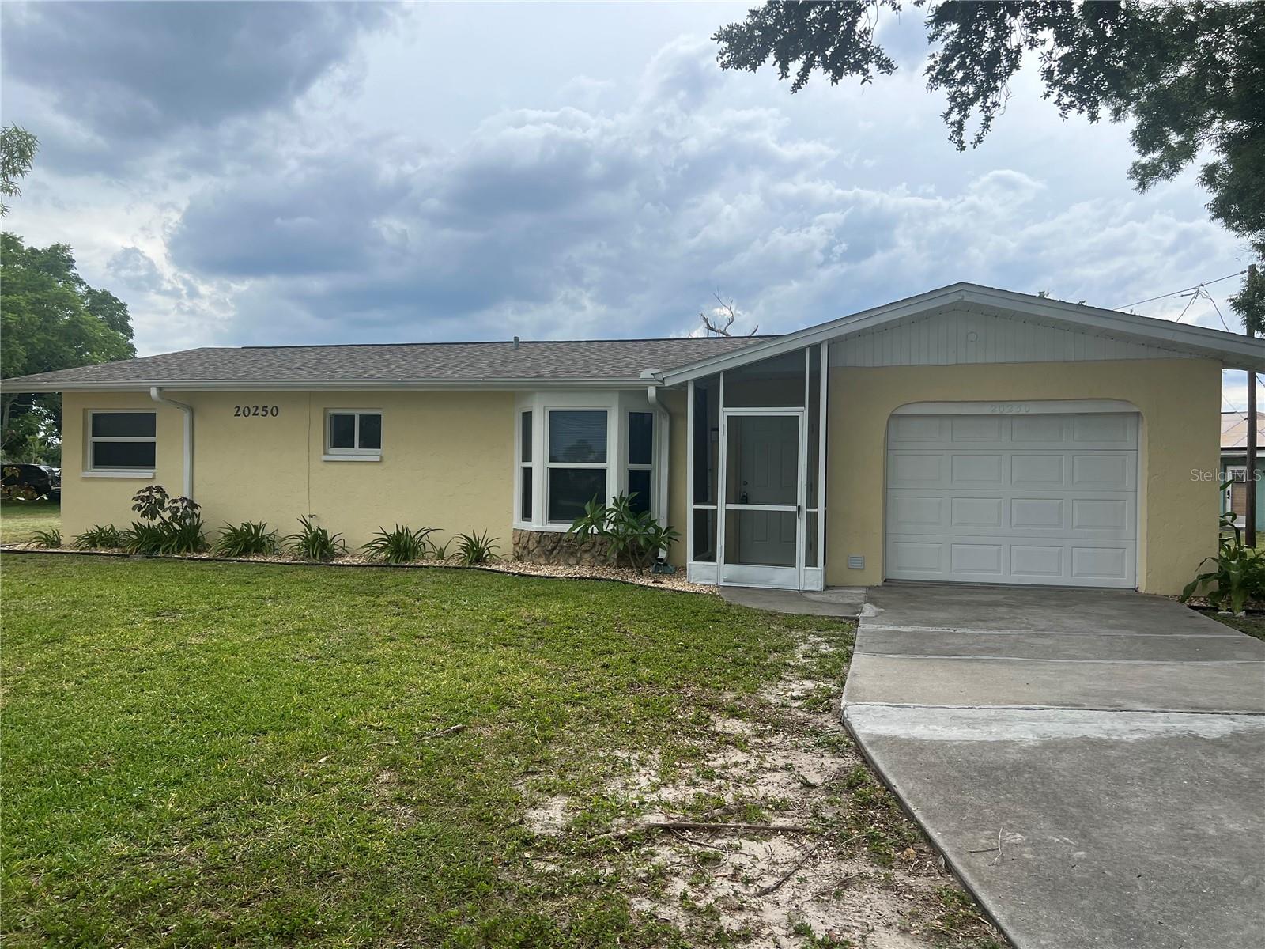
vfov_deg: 53.1
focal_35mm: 26
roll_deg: -0.4
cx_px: 632
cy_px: 474
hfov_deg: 67.3
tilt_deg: -0.7
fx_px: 950
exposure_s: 1/3257
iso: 50
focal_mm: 5.7
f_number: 1.5
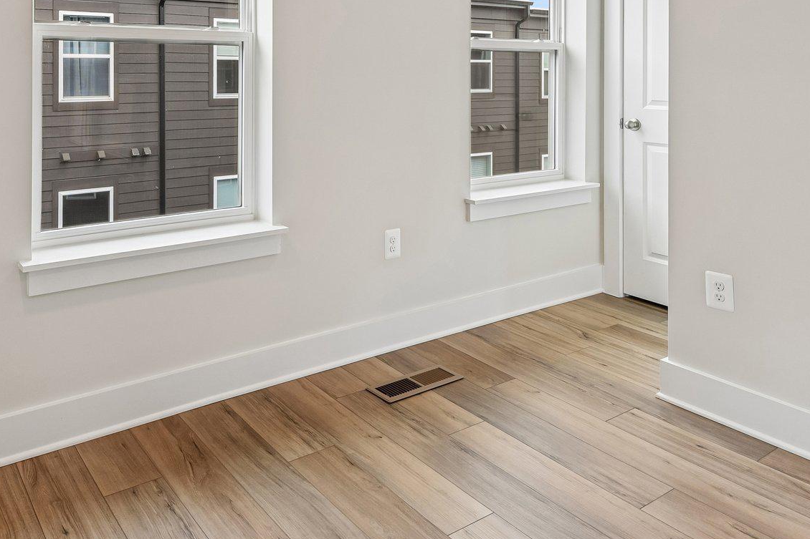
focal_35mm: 29
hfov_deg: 62.3
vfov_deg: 42.0
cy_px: 74
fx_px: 652
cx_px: 278
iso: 400
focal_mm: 16
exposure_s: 1/100
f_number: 8
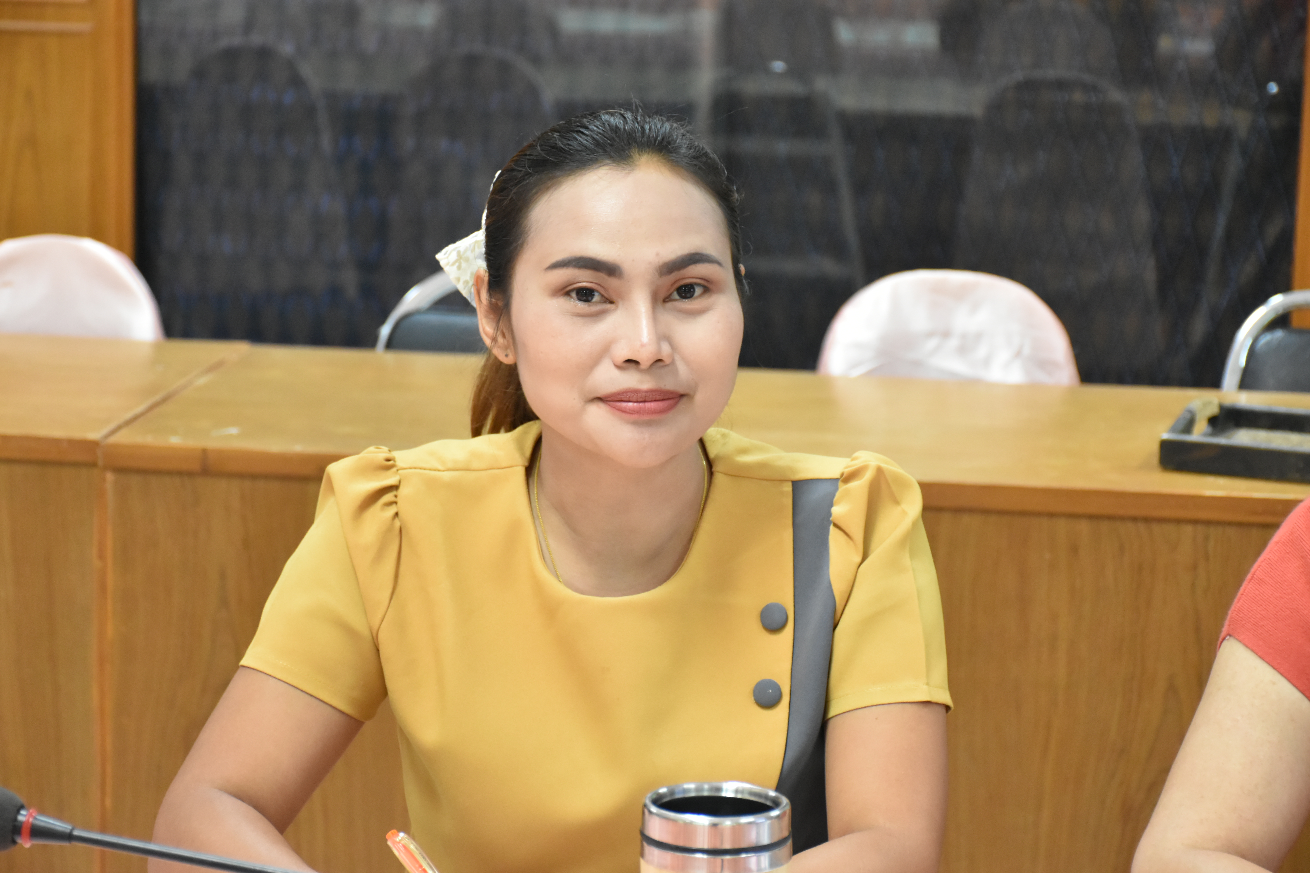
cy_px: 436
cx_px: 655
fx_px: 3821
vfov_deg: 13.0
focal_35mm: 105
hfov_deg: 19.5
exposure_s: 1/80
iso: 3200
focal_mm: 70
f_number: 5
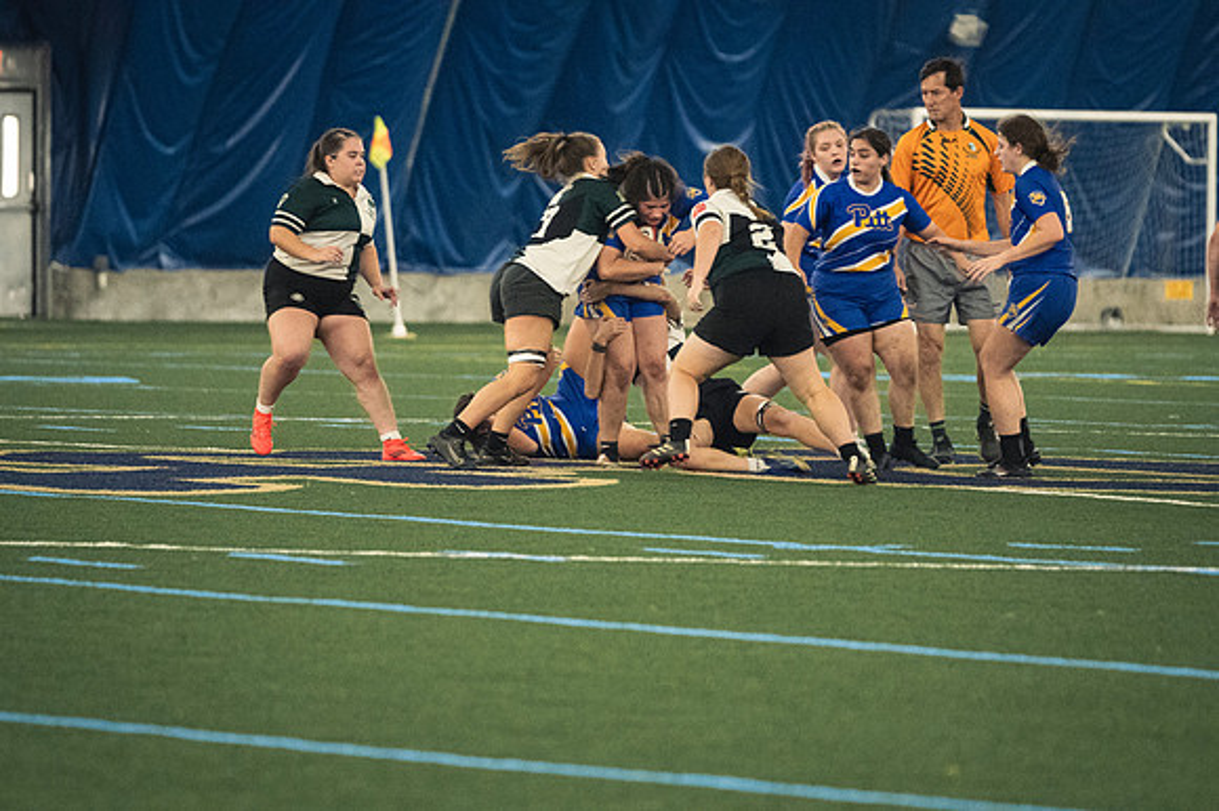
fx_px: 10152
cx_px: 610
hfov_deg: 6.9
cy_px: 406
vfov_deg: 4.6
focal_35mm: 300
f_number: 2.8
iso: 10000
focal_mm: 200
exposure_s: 1/500
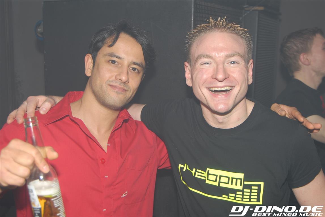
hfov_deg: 44.9
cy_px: 108
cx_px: 162
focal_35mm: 44
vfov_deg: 30.9
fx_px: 393
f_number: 5.6
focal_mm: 29
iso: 200
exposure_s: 1/5
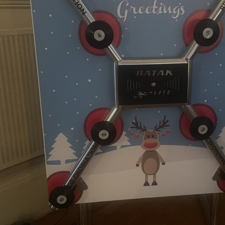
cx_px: 139
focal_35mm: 44
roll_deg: +1.3
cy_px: 98
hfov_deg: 38.1
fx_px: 324
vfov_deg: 38.3
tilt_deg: -15.8
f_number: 1.6
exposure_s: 1/25
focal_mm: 4.2
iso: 800
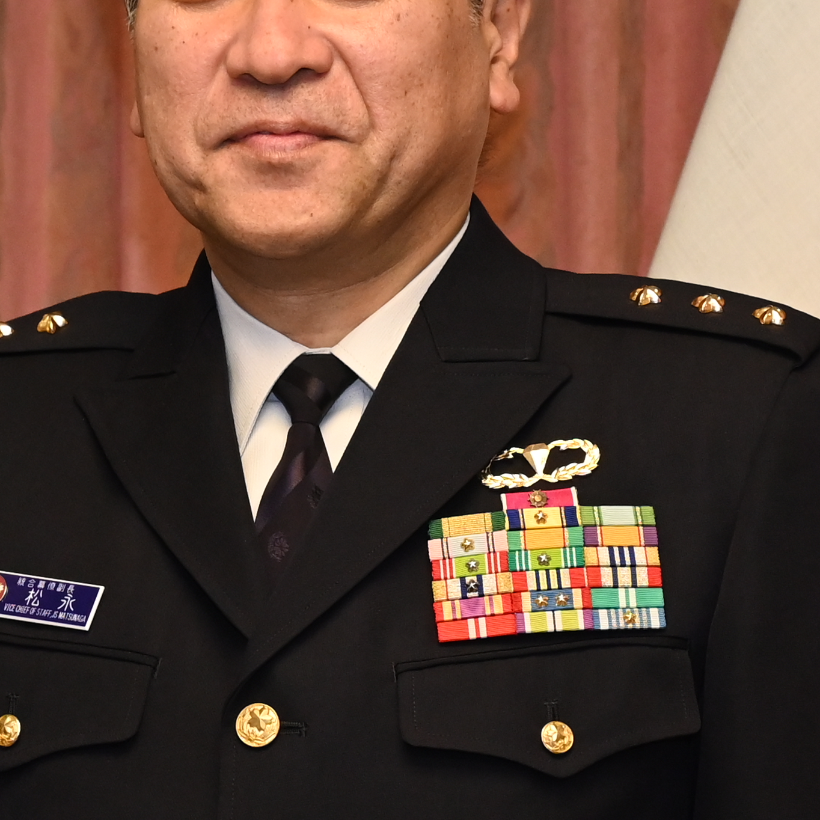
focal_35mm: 290
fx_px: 7772
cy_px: 515
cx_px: -394
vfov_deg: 6.0
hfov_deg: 6.0
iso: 2000
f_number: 5
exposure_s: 1/200
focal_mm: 77
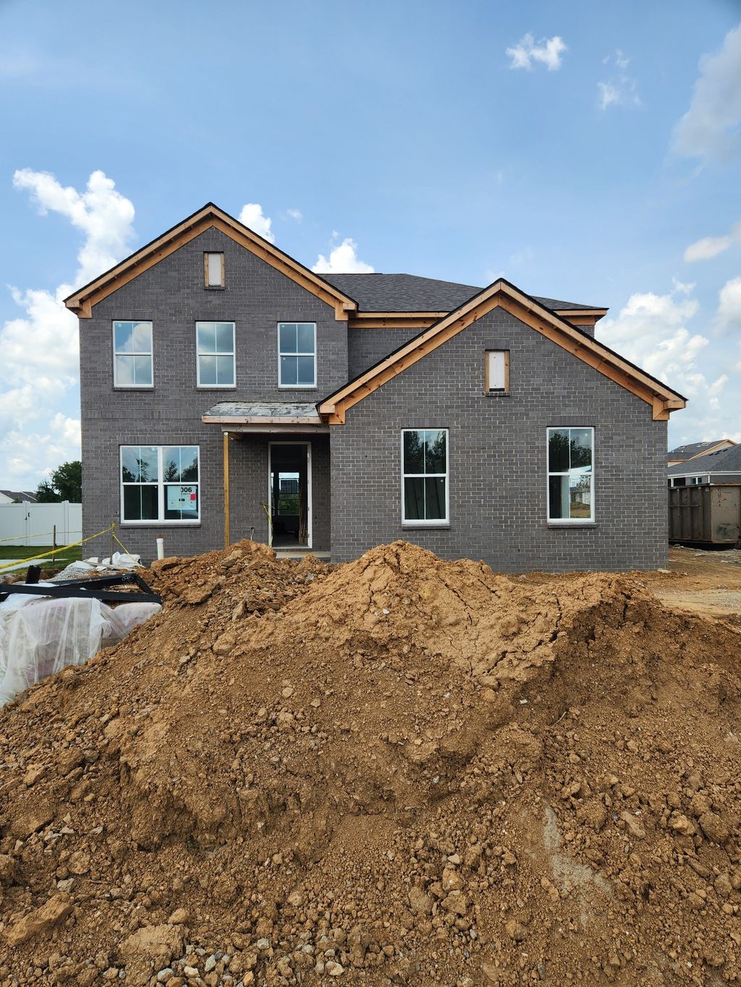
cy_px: 494
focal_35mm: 23
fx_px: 656
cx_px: 370
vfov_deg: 73.9
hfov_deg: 58.9
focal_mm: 5.4
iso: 20
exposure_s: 1/1058
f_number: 1.8
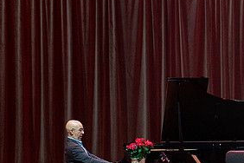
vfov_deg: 3.3
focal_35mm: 412
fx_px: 2792
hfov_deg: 5.0
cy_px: 99
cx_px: 236
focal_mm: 200
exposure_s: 1/250
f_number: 6.3
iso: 2500
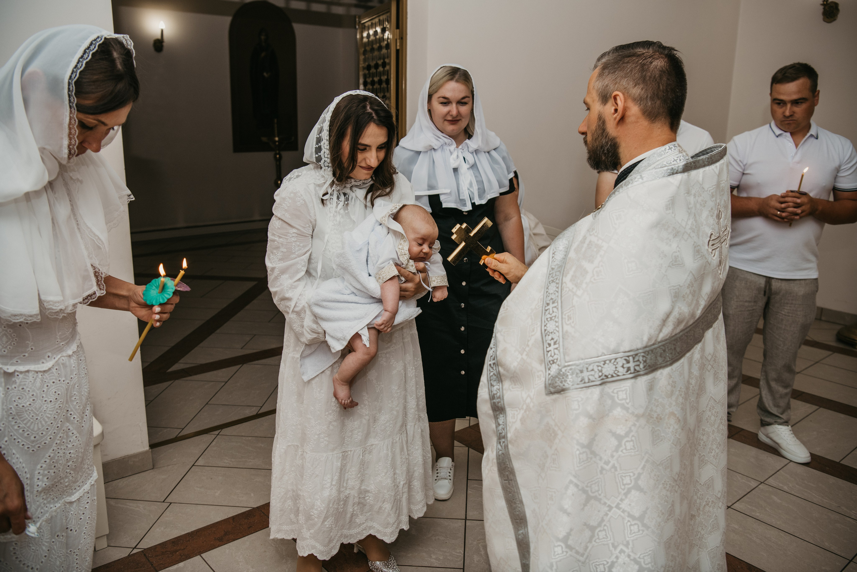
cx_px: 428
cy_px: 286
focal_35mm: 30
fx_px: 714
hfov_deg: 61.9
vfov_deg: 43.6
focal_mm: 30
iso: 200
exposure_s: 1/160
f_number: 4
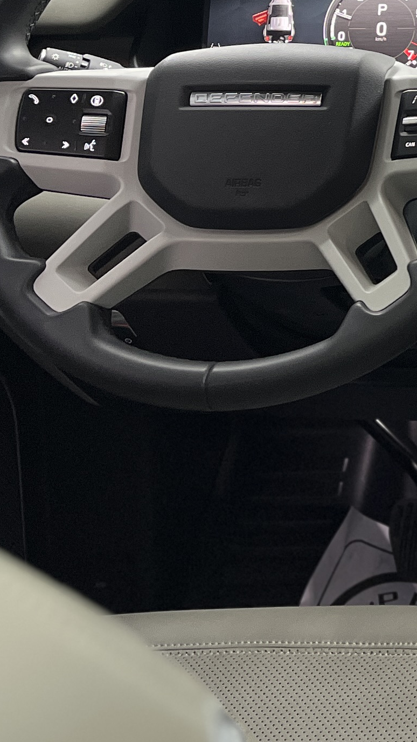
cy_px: -45
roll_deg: -0.7
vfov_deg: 24.2
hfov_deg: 12.7
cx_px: 847
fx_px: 1632
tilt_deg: -12.3
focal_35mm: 83
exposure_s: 1/50
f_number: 1.6
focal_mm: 5.1
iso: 80
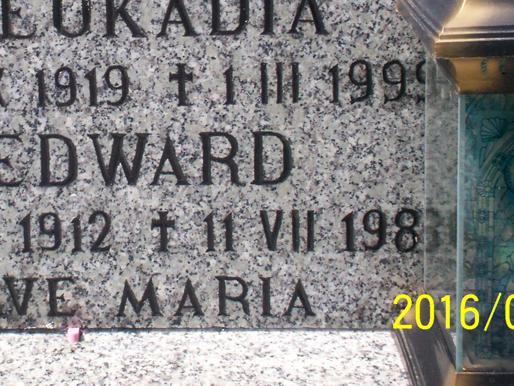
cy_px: -8
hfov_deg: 23.7
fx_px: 1203
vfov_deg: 17.7
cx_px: 95
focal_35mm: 81
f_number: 4.5
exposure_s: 1/383
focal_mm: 6
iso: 100
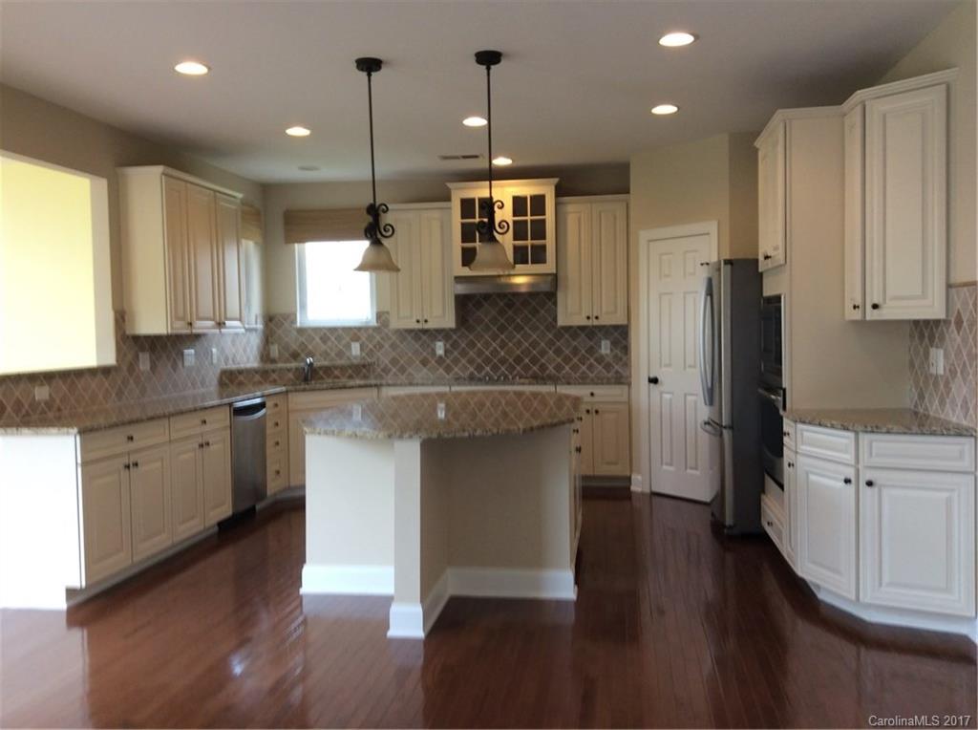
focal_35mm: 32
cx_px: 489
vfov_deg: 44.0
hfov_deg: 56.9
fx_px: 902
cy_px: 365
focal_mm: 3.3
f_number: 2.4
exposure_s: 1/24
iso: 32
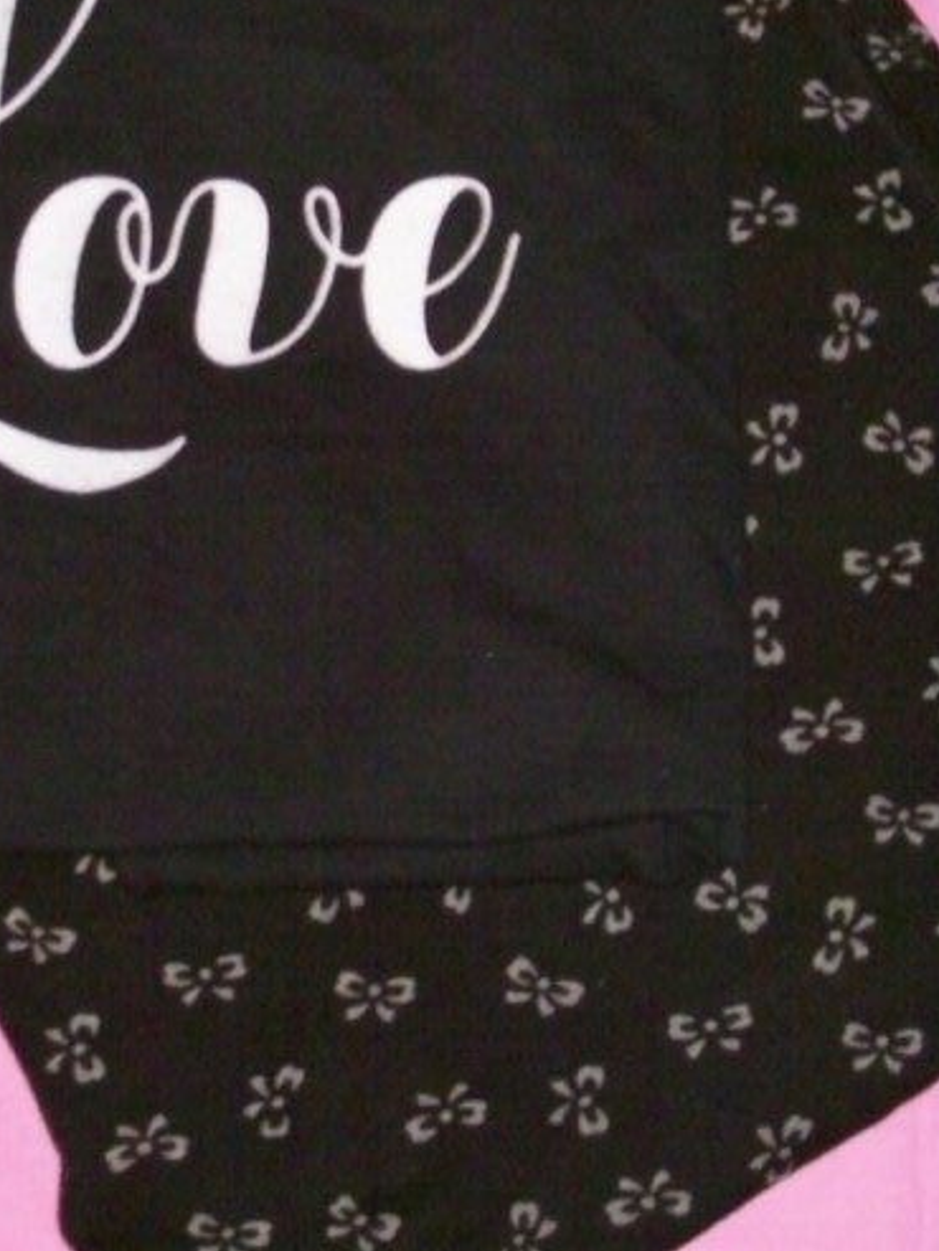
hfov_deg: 20.1
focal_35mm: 73
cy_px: 358
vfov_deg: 26.4
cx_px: 327
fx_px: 2639
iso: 160
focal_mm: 7.6
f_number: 3
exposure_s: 1/73.6
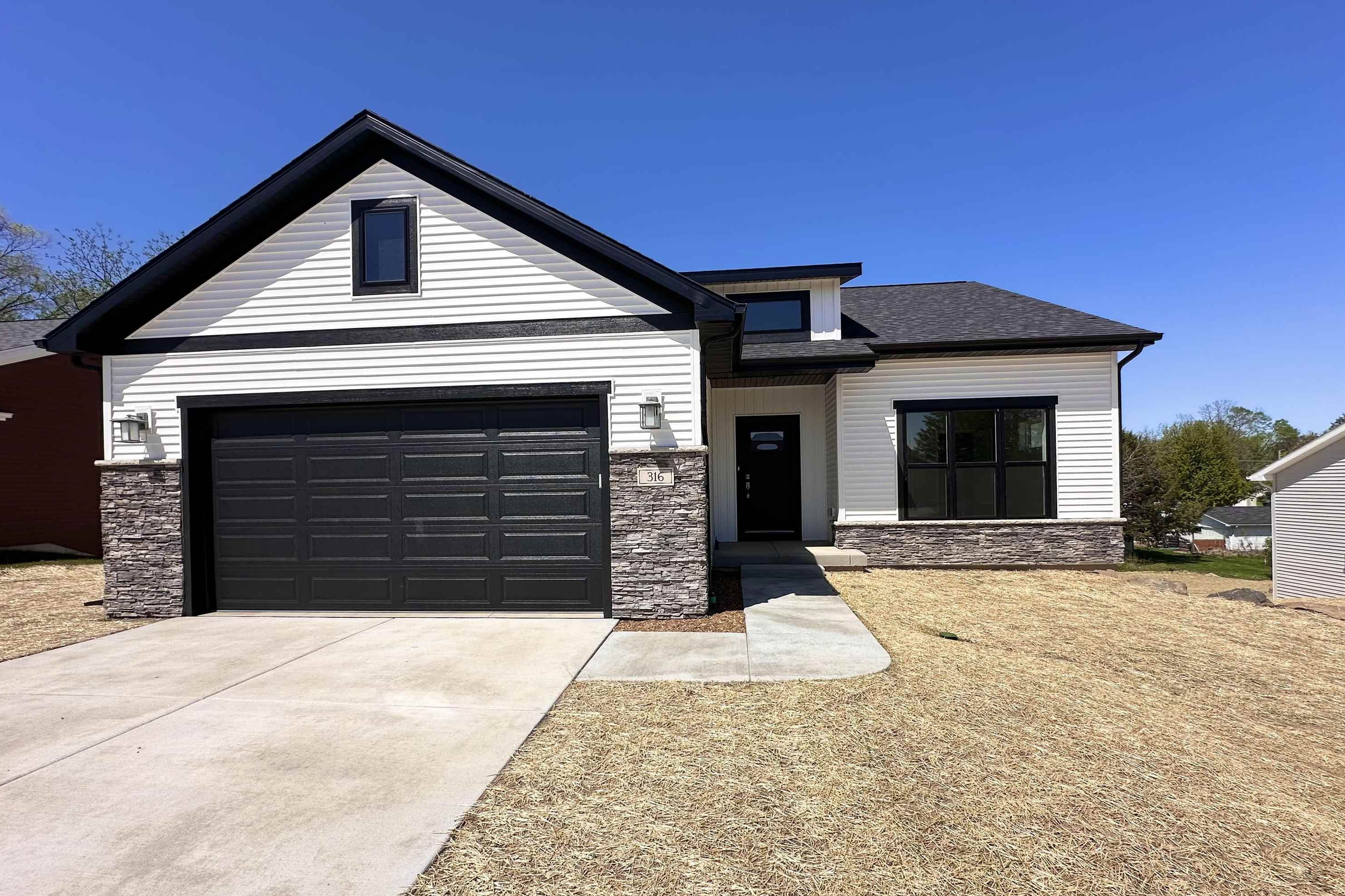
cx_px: 680
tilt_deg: -1.0
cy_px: 487
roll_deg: +1.6
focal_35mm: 15
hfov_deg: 100.4
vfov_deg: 77.2
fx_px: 560
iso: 40
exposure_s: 1/3509
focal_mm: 2.22
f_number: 2.2
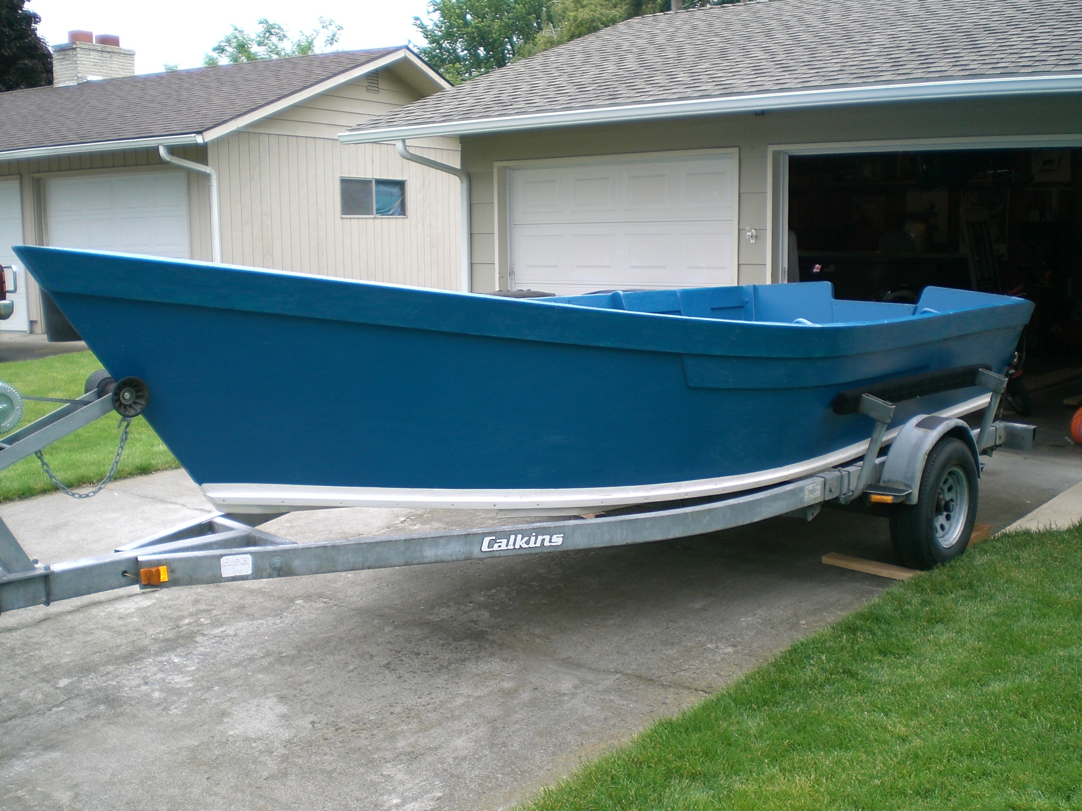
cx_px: 541
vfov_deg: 37.7
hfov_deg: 49.0
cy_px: 406
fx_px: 1188
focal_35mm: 38
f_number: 3.1
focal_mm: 6.3
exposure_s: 1/160
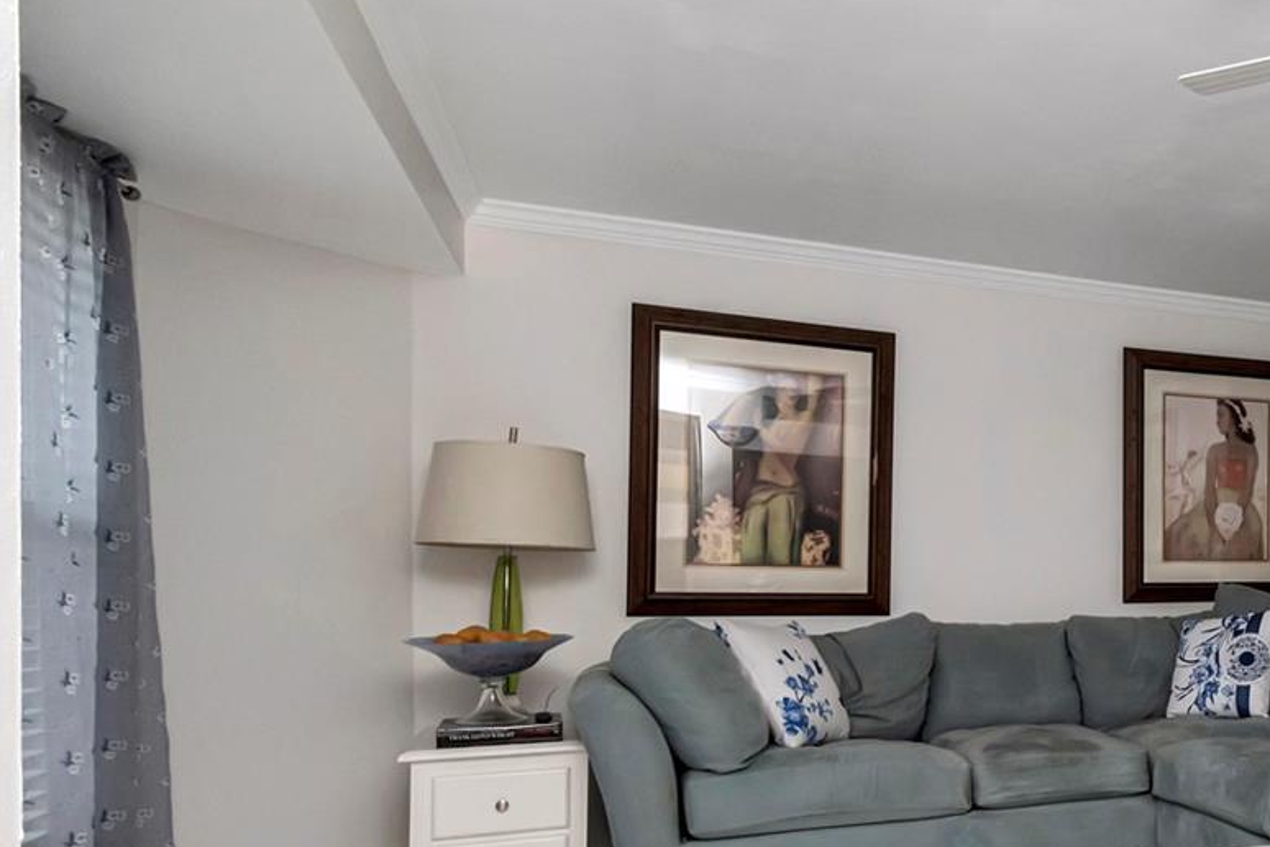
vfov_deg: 41.5
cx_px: 1285
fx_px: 1094
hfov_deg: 48.8
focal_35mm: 31
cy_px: 601
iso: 800
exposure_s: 1/80
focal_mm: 10
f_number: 14
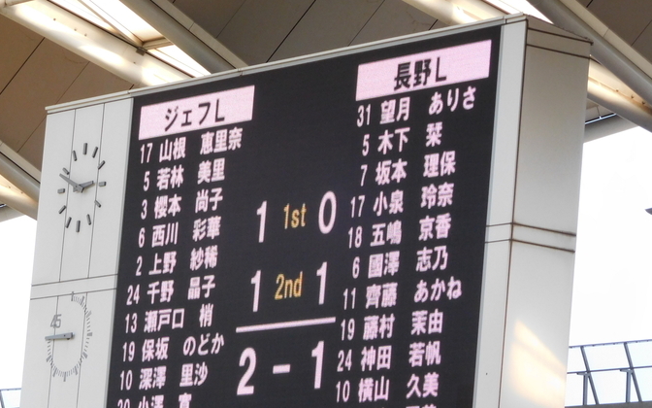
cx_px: 277
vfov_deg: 5.8
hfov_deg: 9.2
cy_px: 225
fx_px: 4034
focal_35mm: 227
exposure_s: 1/250
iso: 320
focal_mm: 32.1
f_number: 5.3
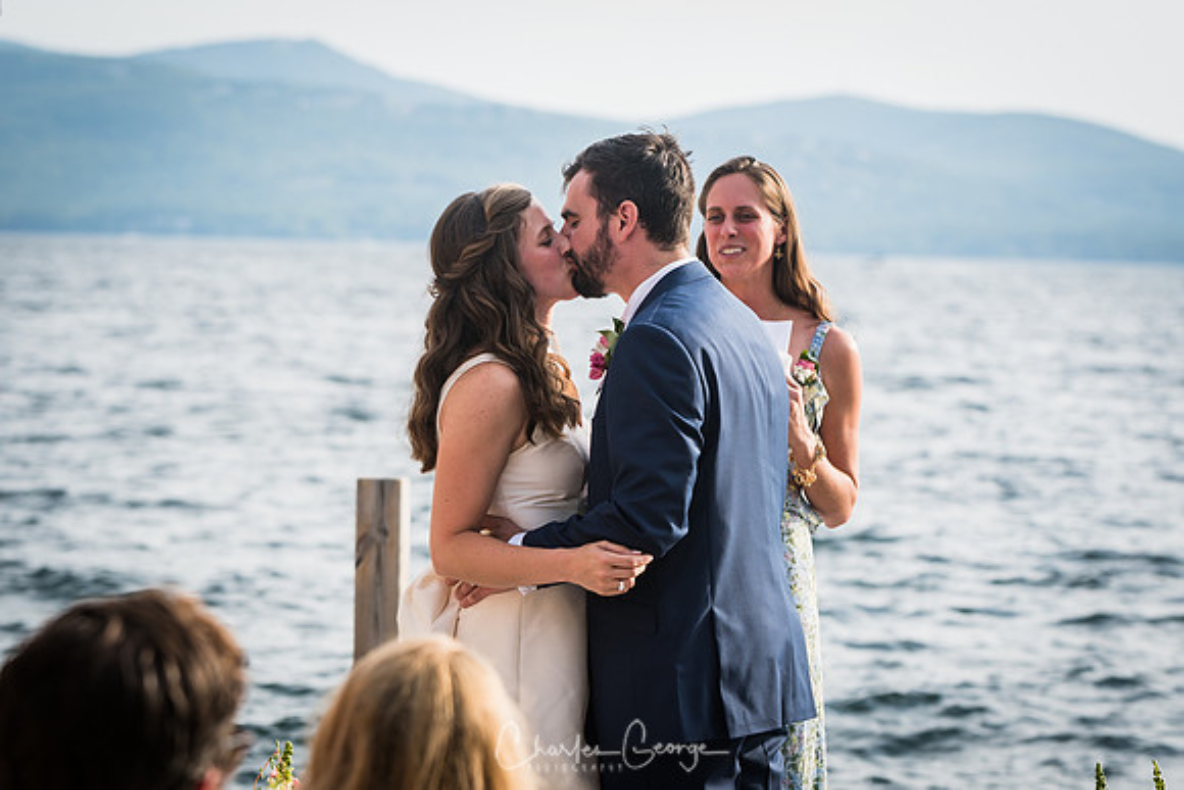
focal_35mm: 142
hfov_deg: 14.4
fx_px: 4688
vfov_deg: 9.6
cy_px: 395
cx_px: 592
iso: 200
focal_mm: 95
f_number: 4
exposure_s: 1/800
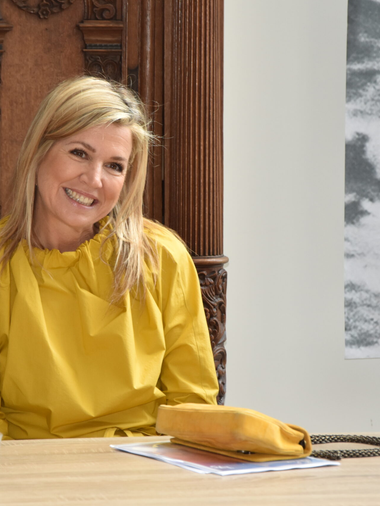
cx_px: 132
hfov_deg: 6.5
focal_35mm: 228
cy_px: 253
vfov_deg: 8.7
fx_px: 3332
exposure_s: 1/100
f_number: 5.6
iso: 800
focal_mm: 105
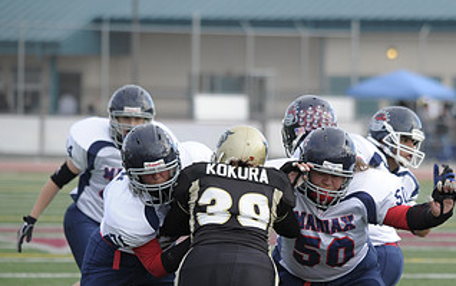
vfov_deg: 2.8
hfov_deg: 4.5
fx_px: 5781
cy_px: 226
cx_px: 330
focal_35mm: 465
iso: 900
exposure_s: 1/1000
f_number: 5.6
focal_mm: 250
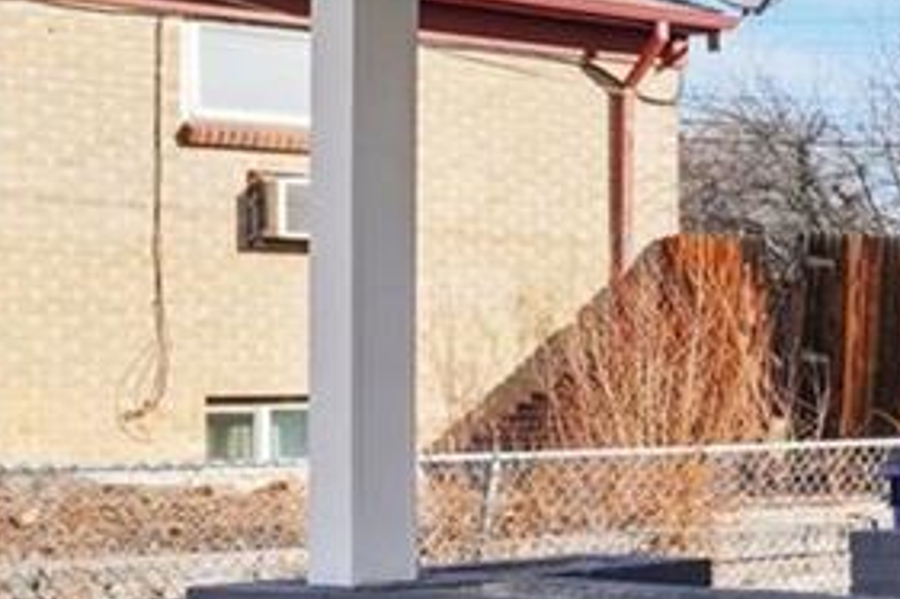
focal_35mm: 94
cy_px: 506
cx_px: 2277
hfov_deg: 13.7
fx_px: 2345
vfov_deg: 14.4
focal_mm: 11
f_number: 8
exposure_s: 1/200
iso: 100
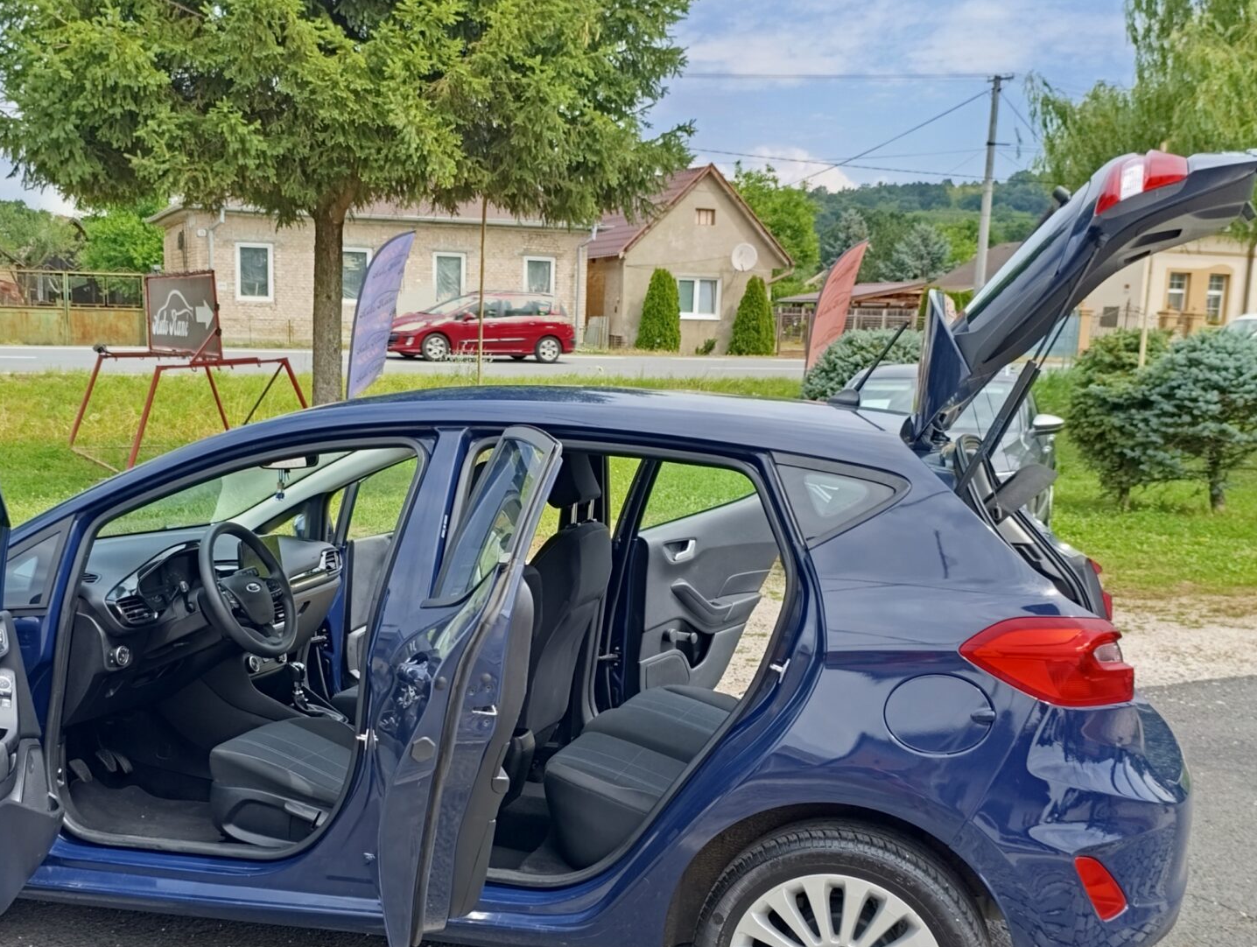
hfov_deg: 45.5
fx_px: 1491
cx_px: 529
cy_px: 647
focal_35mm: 41
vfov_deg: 34.8
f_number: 1.6
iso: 50
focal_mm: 6.14
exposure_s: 1/146
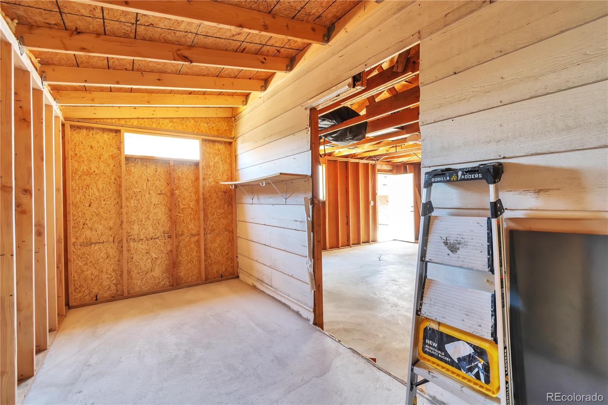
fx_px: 253
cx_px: 304
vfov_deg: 77.3
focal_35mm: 15
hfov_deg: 100.4
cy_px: 202
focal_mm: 10
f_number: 9
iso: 100
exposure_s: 2
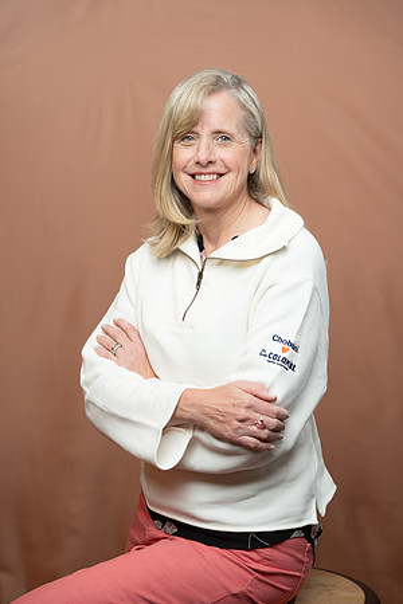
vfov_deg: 27.7
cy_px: 302
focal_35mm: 73
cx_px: 202
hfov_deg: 18.7
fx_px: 1226
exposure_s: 1/160
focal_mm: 73
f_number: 4
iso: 320
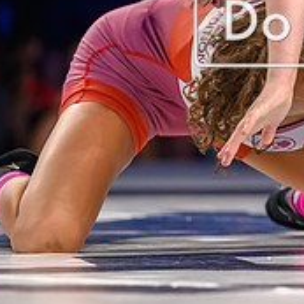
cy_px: 18
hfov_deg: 3.0
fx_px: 5713
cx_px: 395
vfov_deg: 3.0
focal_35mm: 575
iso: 2200
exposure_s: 1/800
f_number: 2.8
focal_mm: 160
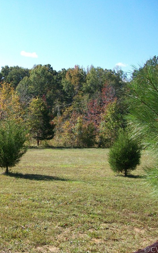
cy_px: 126
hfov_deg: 25.4
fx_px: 337
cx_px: 11
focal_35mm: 49
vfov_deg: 41.0
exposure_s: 1/640
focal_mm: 6.1
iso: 64
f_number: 2.7
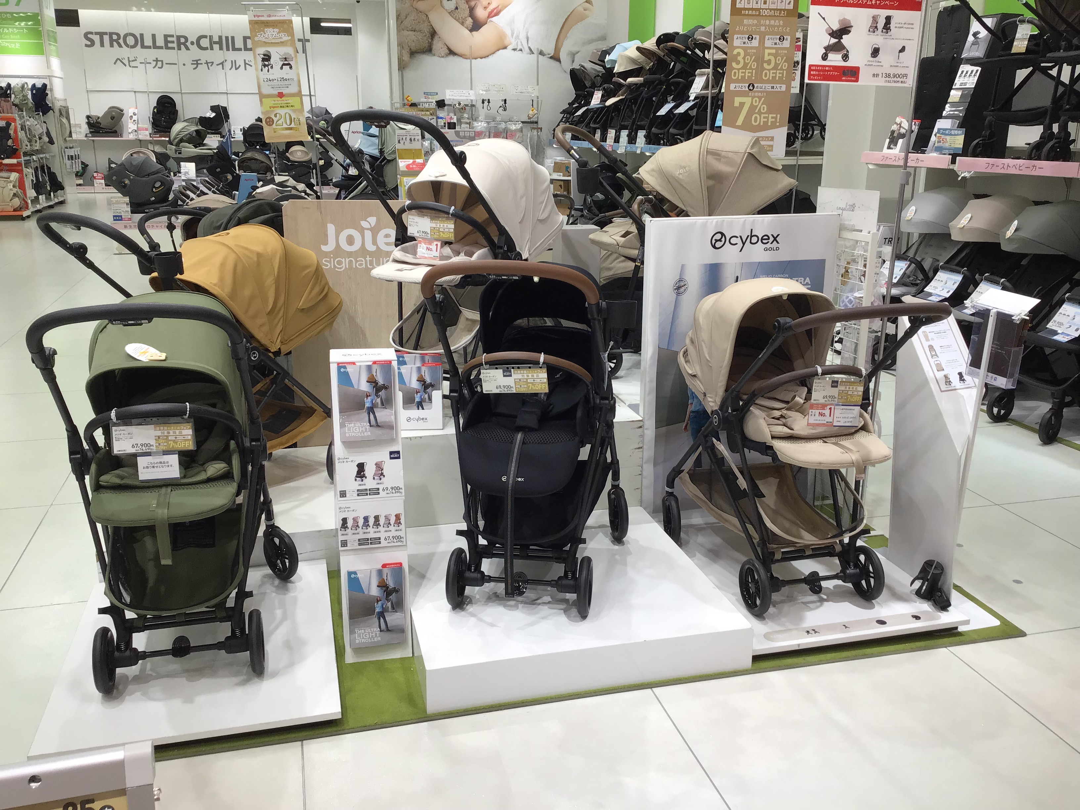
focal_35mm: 31
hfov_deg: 58.4
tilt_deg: -16.4
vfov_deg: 45.4
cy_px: 405
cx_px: 540
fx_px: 967
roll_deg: -1.2
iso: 32
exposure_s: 1/100
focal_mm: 3.3
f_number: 2.4
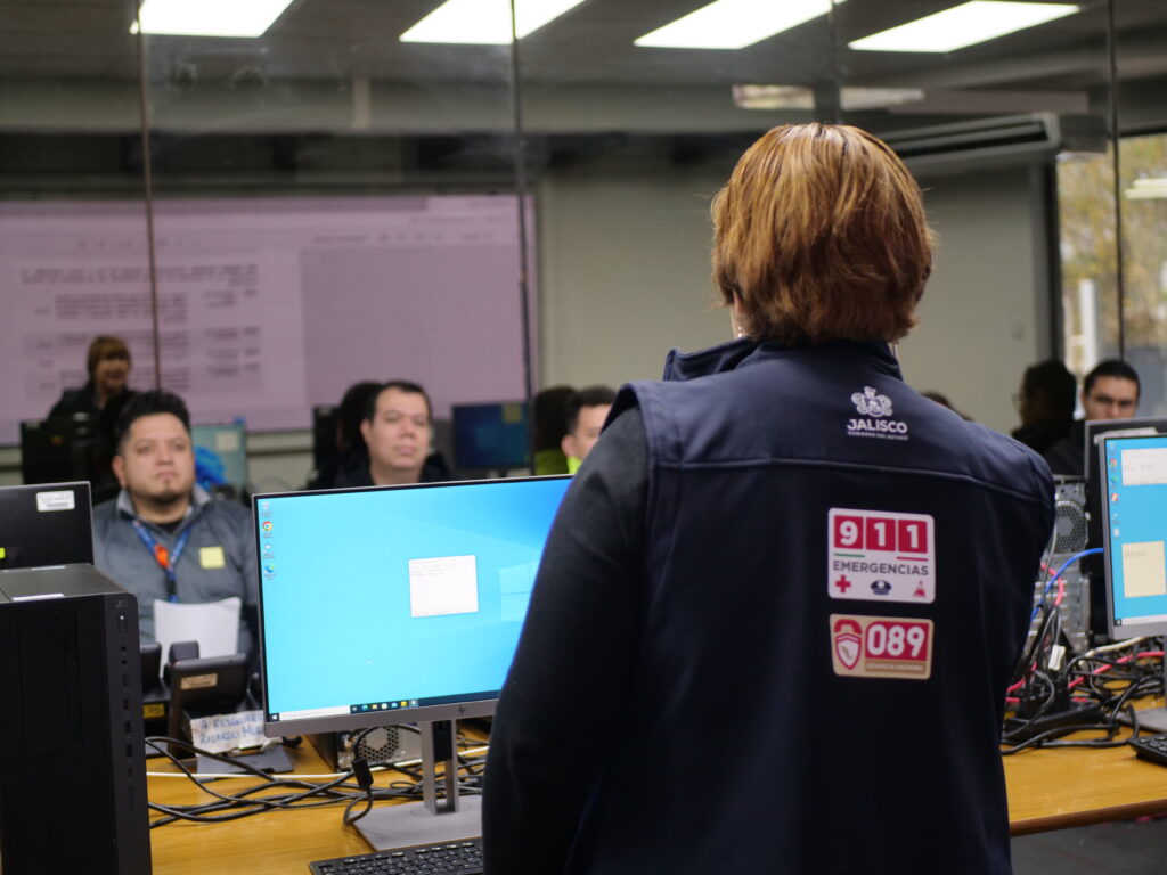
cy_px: 438
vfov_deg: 29.1
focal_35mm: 50
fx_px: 1686
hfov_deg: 38.2
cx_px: 584
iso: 640
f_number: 1.7
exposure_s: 1/250
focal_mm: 25
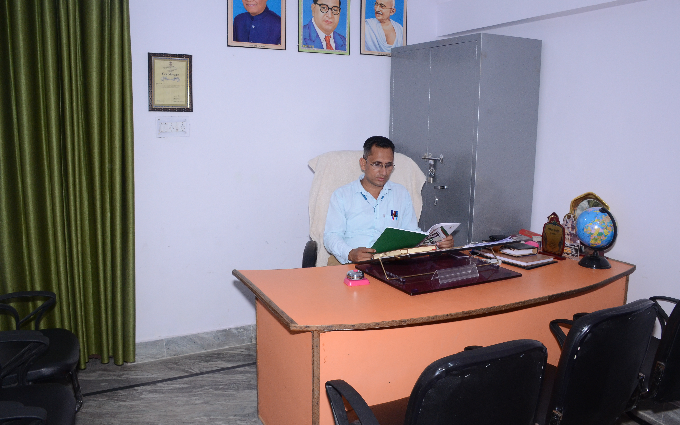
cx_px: 345
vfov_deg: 44.5
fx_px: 519
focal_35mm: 28
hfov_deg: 66.5
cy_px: 196
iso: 1000
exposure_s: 1/125
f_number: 8
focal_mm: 18
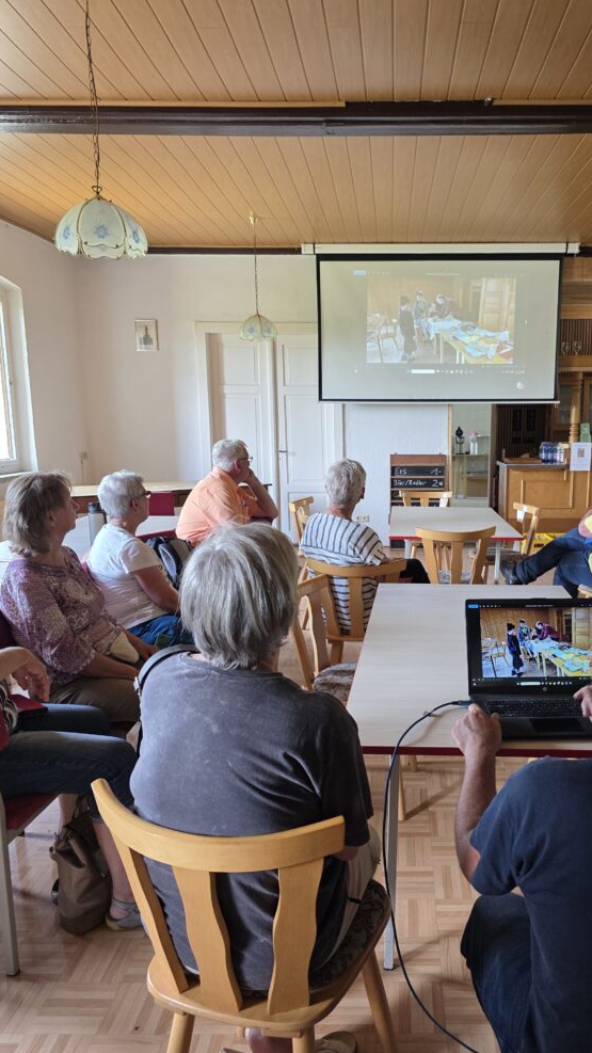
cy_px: 523
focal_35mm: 26
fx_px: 726
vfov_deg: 71.9
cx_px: 390
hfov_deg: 43.8
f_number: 1.7
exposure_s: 1/60
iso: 125
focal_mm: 6.3
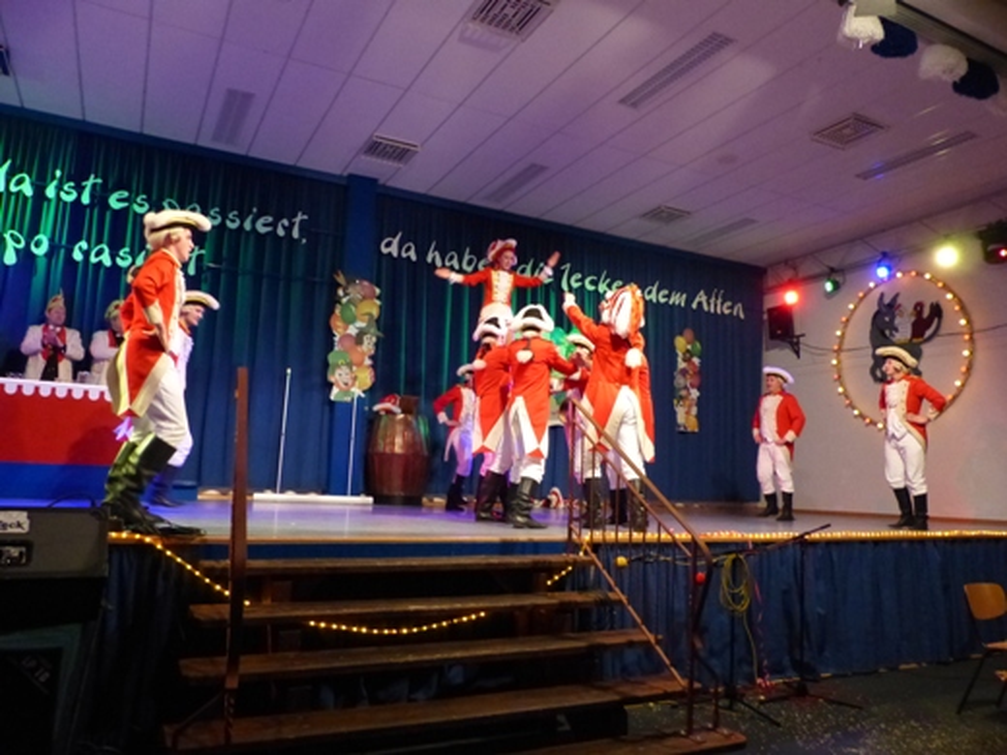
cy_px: 378
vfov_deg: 54.9
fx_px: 727
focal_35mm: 25
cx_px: 504
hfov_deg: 69.4
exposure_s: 1/60
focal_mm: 4.5
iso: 800
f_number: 2.8
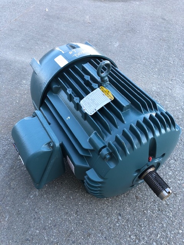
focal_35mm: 28
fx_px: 198
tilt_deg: -50.5
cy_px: 122
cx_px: 92
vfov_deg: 63.4
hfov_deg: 49.7
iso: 25
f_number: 1.8
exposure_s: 1/120
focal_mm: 4
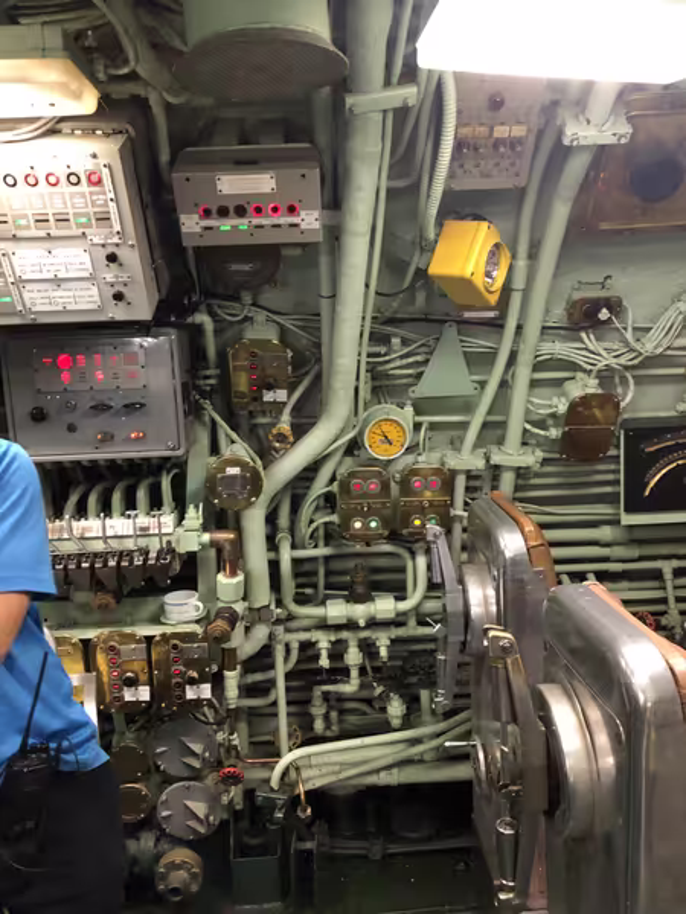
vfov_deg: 63.4
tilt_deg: -10.8
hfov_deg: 49.7
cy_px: 457
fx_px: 740
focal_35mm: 28
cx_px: 343
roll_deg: +0.3
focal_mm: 3.99
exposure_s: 1/5
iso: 100
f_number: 1.8
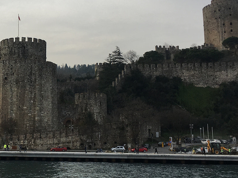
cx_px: 20
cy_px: 73
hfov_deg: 30.2
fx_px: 419
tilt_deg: +9.2
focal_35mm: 61
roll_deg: -0.6
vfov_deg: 24.0
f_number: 2.2
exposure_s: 1/1425
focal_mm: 4.15
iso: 25
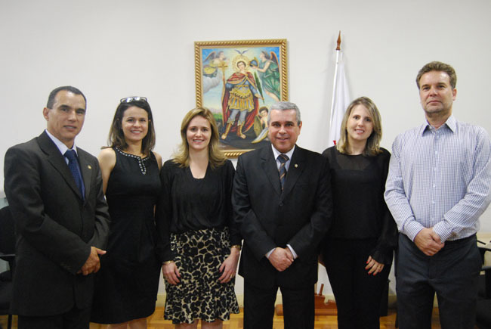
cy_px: 164
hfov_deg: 53.1
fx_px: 492
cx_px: 246
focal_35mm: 36
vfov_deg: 37.0
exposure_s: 1/40
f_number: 4
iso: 1600
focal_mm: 24
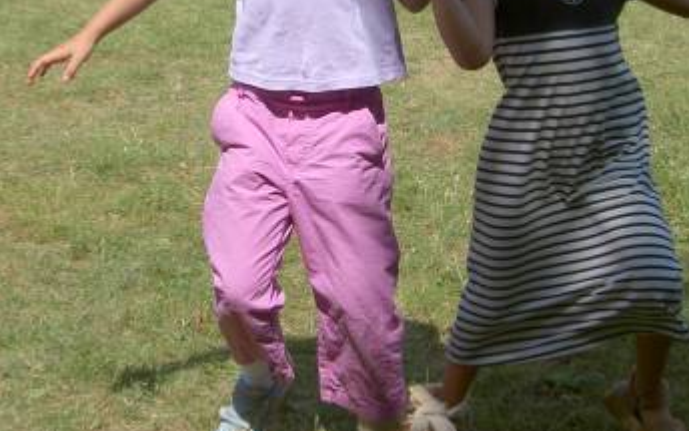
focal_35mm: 96
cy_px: 68
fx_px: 1803
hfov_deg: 21.6
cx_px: 284
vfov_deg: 13.5
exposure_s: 1/500
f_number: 4.7
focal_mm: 8
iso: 100
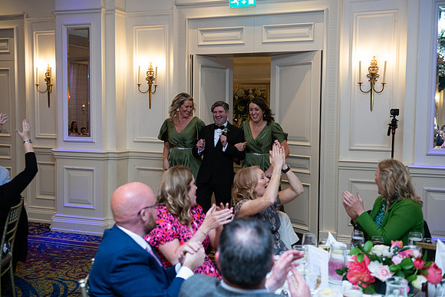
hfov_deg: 43.6
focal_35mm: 45
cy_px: 148
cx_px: 222
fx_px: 556
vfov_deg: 29.9
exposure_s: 1/160
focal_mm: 45
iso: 800
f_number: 3.5
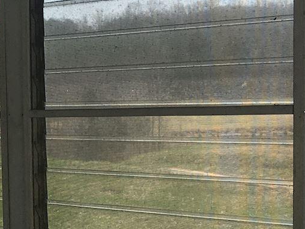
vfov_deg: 12.9
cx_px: -191
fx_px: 1005
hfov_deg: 15.5
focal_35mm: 114
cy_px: 199
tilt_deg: -4.7
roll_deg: +2.3
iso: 25
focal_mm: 4.15
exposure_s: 1/845
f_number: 2.2
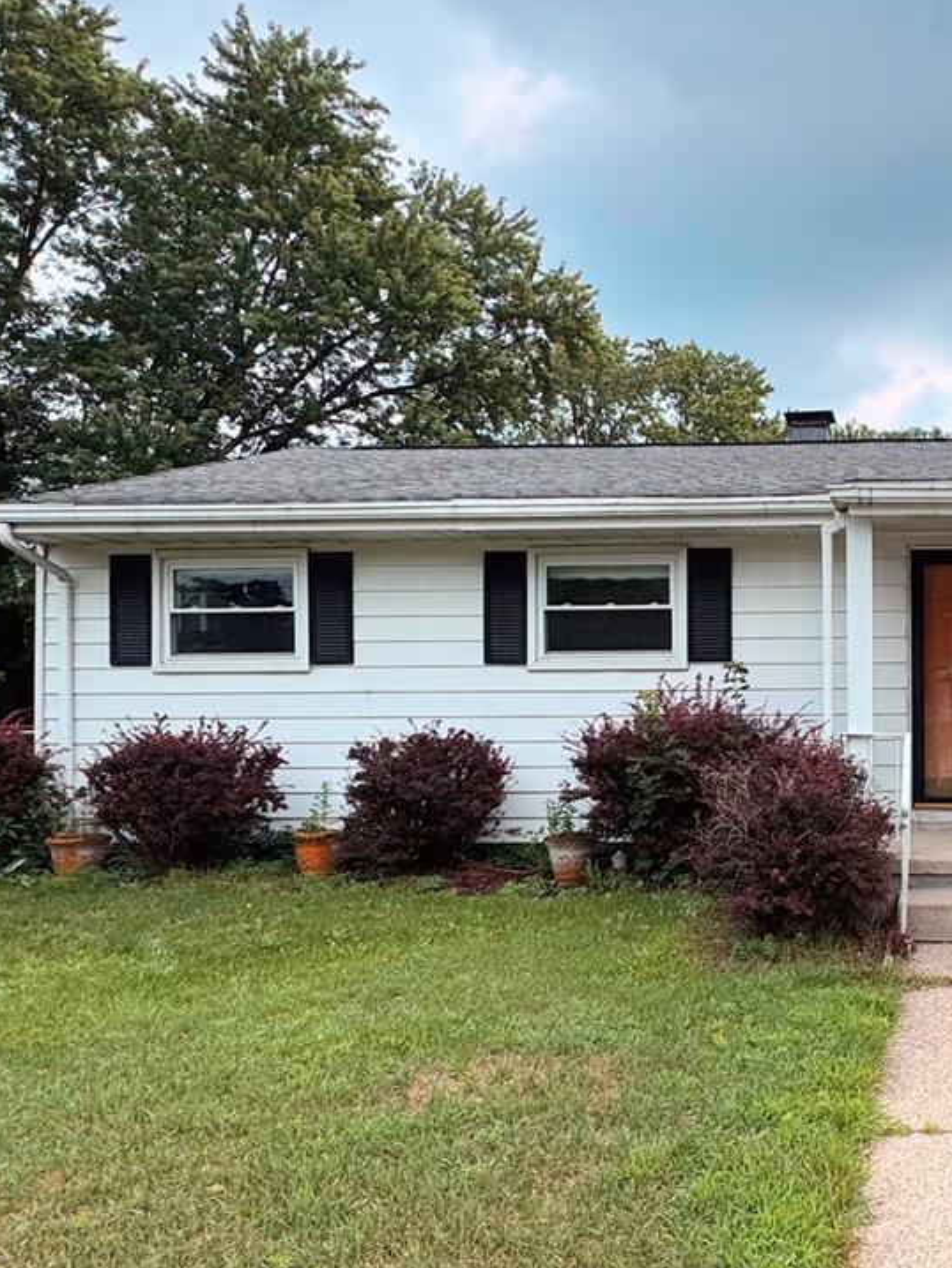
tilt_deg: +1.6
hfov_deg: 42.3
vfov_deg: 59.9
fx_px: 1100
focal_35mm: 30
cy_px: 690
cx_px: 887
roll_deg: +0.2
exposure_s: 1/1832
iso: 50
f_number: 2.2
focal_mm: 2.22
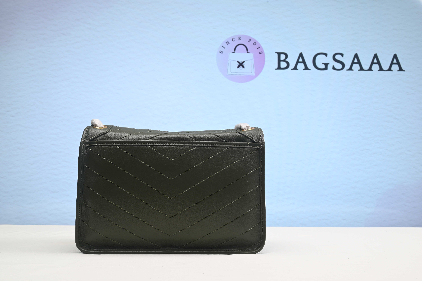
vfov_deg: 33.4
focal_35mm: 40
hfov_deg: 48.4
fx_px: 469
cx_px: 211
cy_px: 140
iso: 100
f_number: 16
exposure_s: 1/2.5
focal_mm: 40
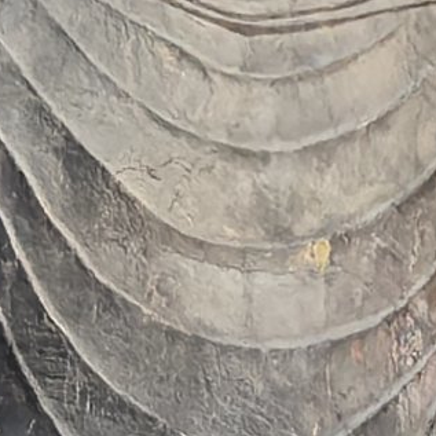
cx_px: 494
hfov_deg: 4.8
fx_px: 5201
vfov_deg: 4.6
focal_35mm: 365
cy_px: -926
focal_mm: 5.75
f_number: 2
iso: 50
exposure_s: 1/1111
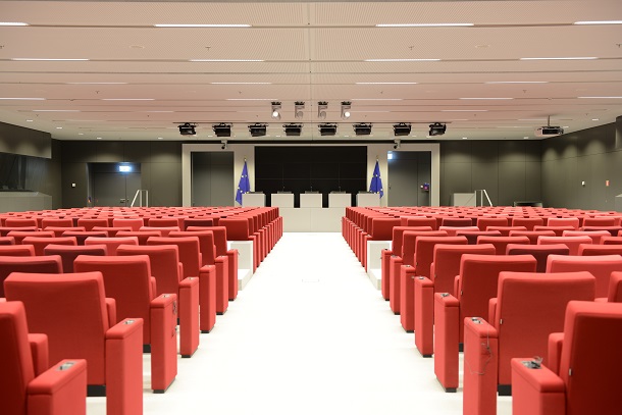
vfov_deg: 35.1
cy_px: 208
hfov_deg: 50.7
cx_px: 311
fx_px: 657
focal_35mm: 38
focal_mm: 38
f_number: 4
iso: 400
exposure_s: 1/10
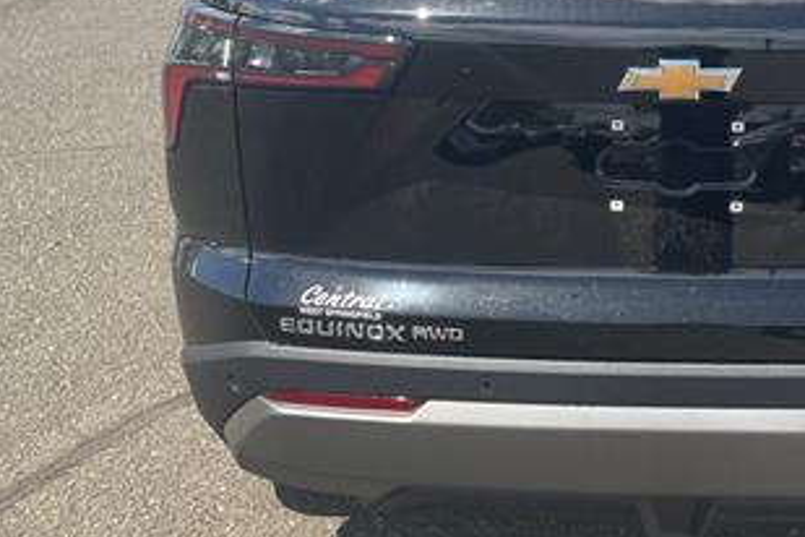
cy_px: 107
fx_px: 1252
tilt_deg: -14.5
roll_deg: -2.6
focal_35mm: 56
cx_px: 683
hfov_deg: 34.2
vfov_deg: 23.8
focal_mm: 4.2
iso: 32
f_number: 1.6
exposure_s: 1/855
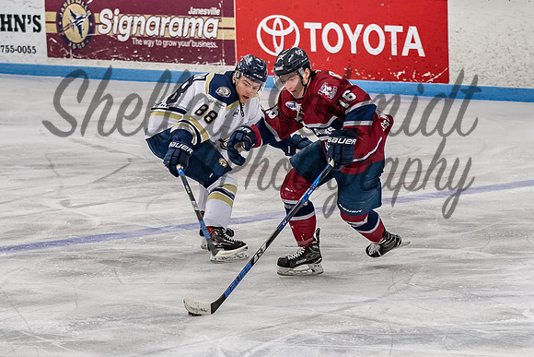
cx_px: 311
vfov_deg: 5.5
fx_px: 3732
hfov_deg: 8.2
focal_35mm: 252
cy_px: 170
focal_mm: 105
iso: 1600
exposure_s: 1/800
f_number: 3.2
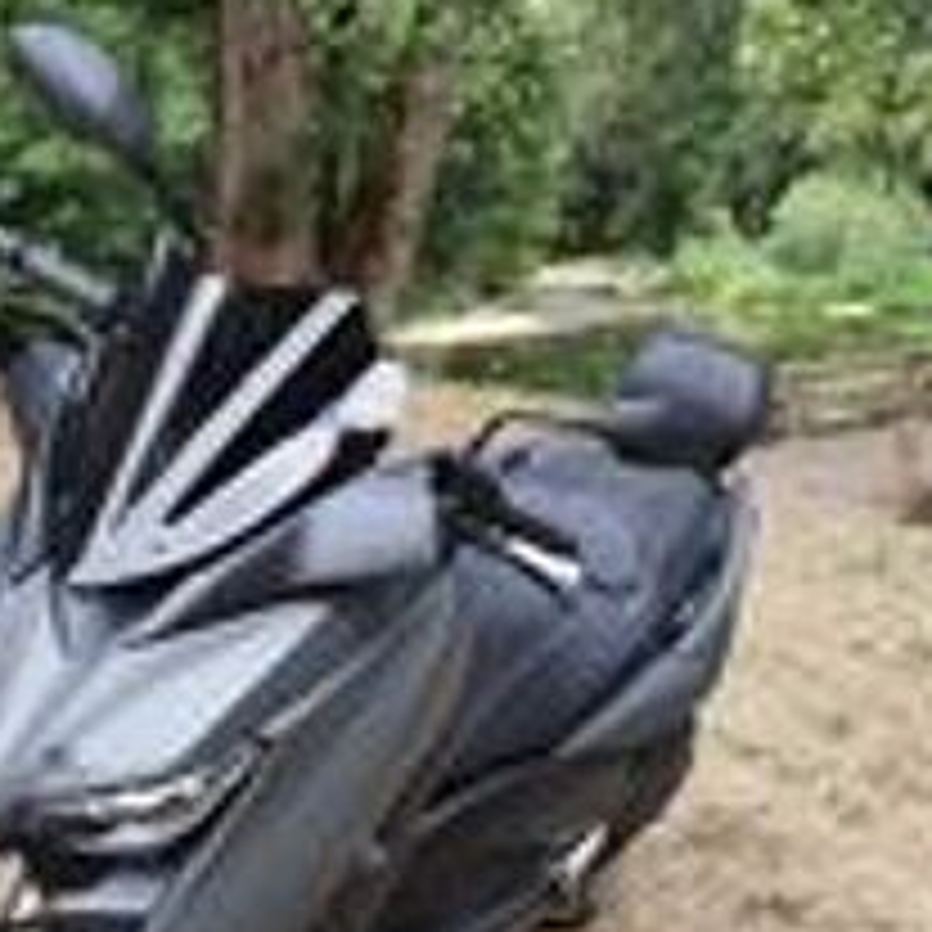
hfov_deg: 39.2
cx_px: 261
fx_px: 1279
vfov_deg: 37.1
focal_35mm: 42
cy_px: 862
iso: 125
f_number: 1.65
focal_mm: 6.19
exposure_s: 1/100
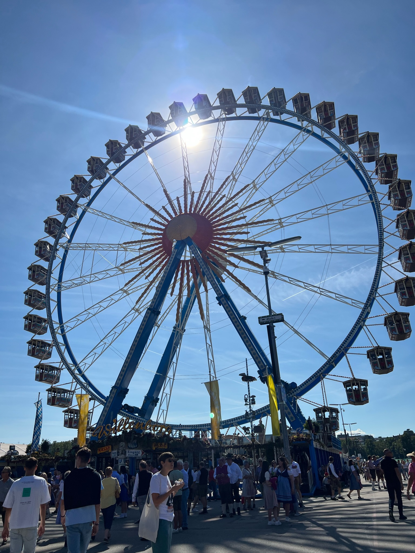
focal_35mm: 26
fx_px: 416
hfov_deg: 53.0
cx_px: 208
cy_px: 276
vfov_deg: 67.3
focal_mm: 5.7
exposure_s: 1/12658
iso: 50
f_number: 1.5
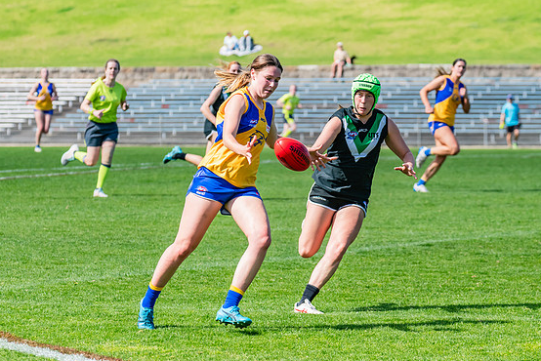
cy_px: 201
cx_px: 274
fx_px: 3819
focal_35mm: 254
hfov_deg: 8.1
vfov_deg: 5.4
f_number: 8
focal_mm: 210
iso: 800
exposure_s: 1/1600
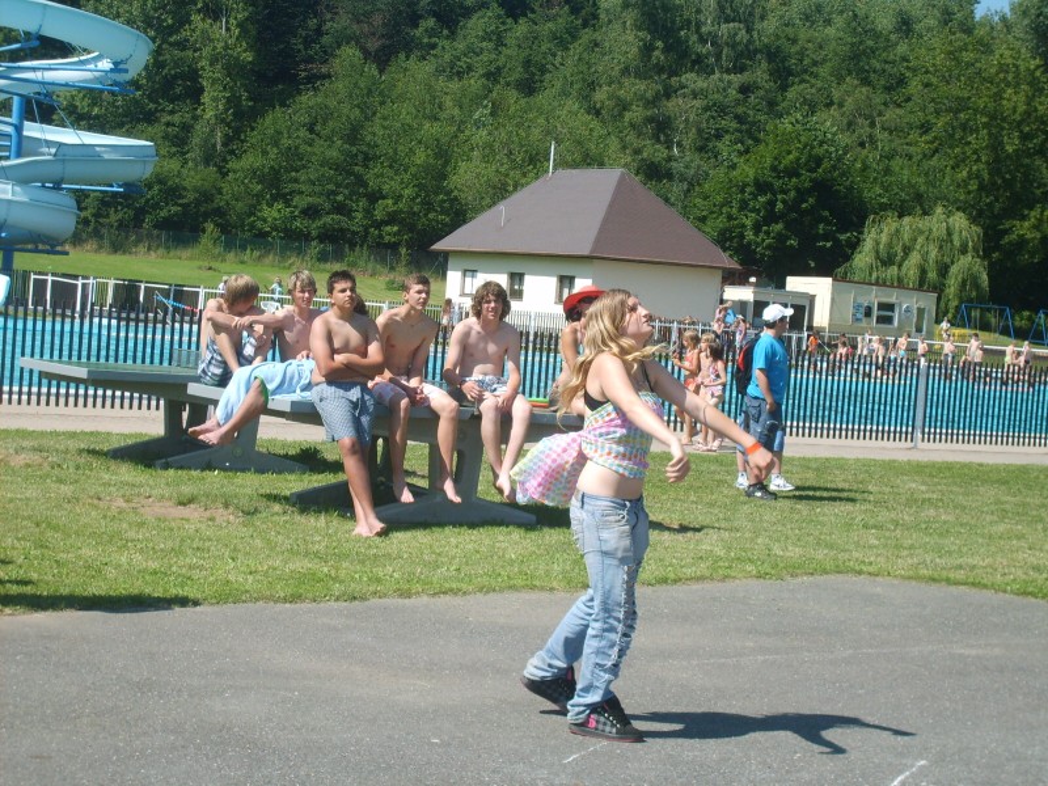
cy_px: 393
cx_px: 524
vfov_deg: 20.4
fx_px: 2180
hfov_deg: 27.0
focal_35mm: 72
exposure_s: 1/500
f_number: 3.9
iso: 50
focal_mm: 12
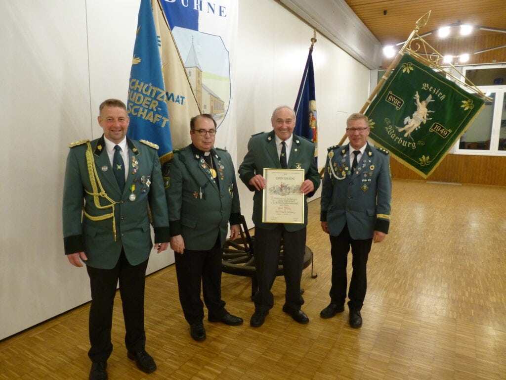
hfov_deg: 71.6
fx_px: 351
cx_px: 253
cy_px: 190
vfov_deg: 56.8
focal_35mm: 24
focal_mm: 4.3
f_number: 3.3
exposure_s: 1/10
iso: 400
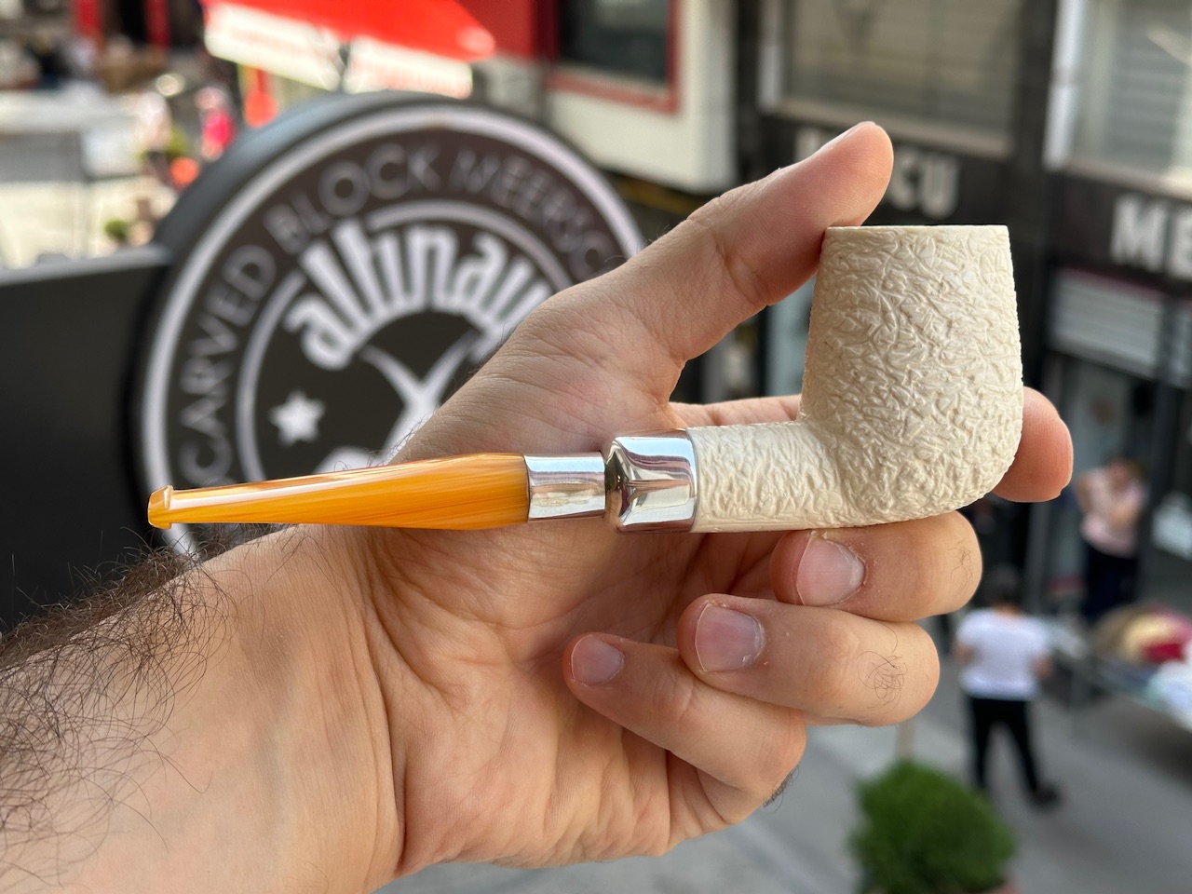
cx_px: 596
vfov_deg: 30.3
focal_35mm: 48
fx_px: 1653
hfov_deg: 39.7
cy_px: 447
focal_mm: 6.86
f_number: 1.78
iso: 64
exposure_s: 1/577
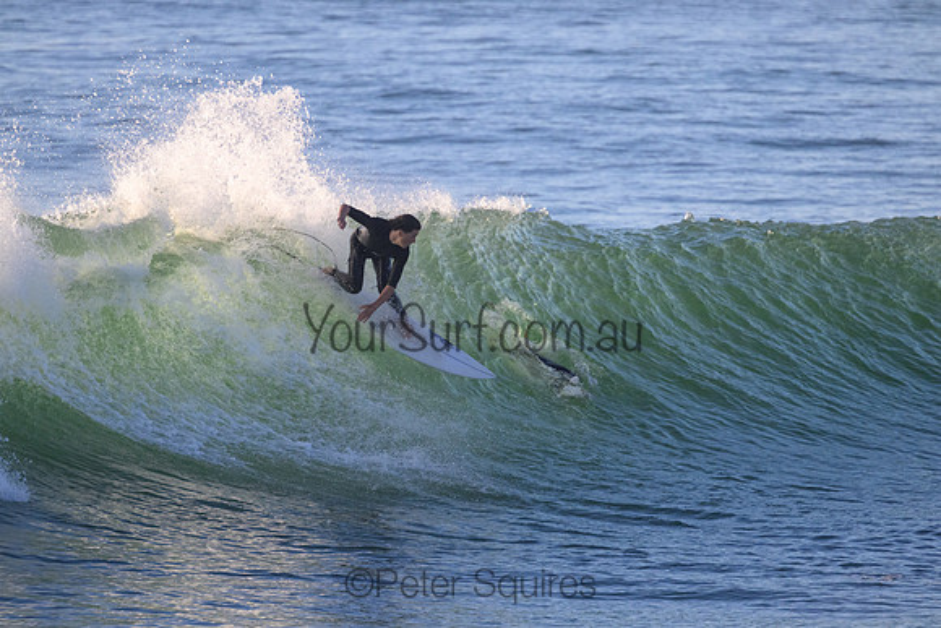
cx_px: 470
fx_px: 18039
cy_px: 314
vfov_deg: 2.0
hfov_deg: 3.0
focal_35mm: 690
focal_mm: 690
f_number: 11
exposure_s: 1/2000
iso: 2800
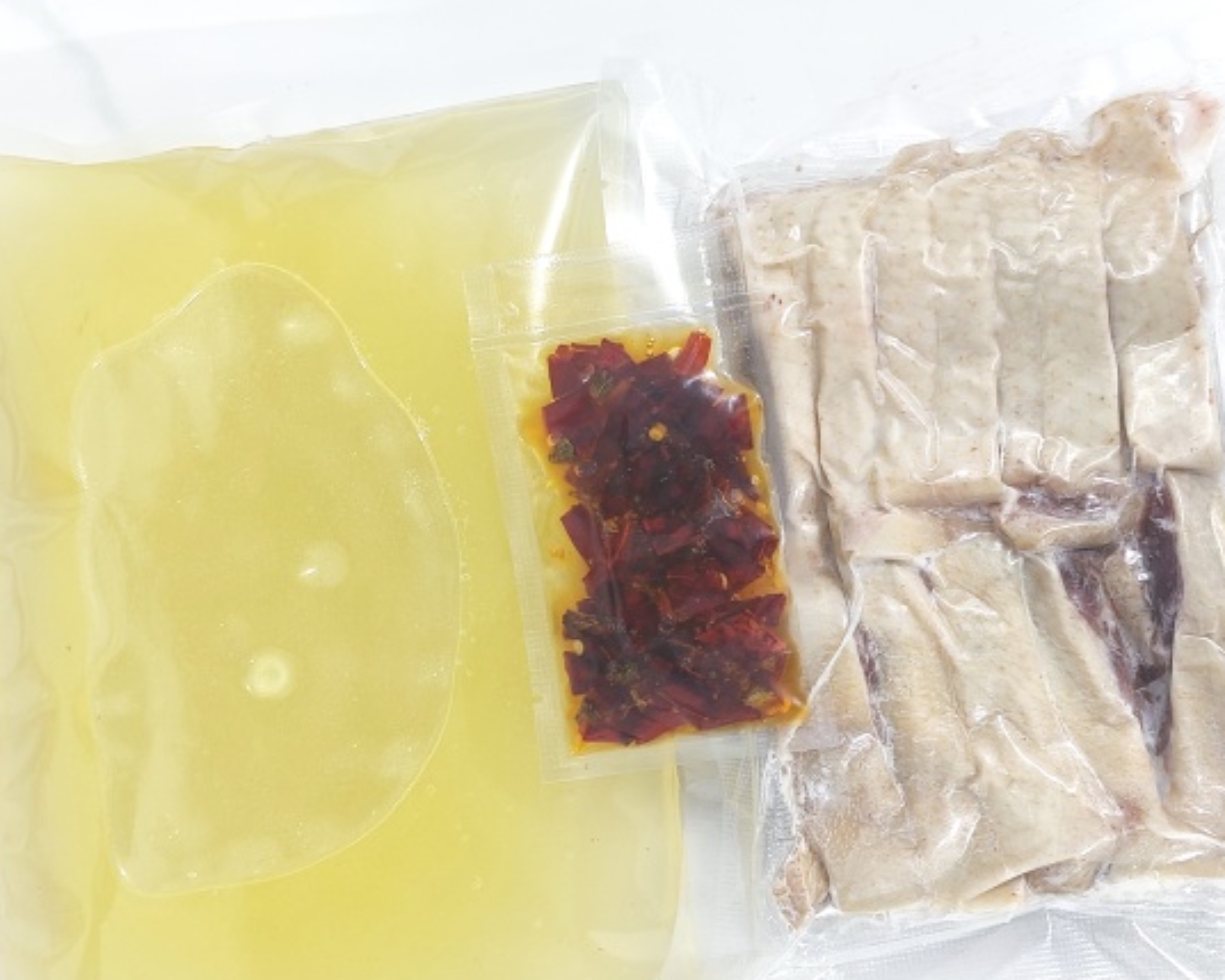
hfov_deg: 36.6
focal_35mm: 51
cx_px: 601
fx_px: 1849
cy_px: 509
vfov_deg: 29.7
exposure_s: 1/33.3
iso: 1250
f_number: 1.6
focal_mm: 5.84
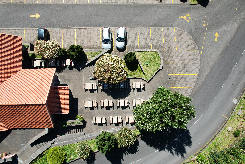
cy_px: 82
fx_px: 150
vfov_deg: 57.2
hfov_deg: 78.6
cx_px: 122
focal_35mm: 22
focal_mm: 8.38
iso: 130
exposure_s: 1/1250
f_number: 2.8
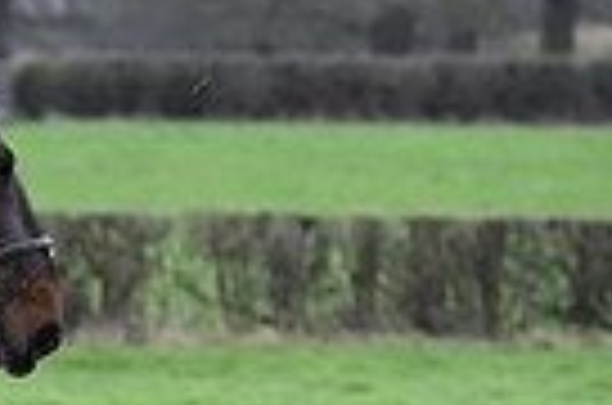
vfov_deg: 1.9
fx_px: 11974
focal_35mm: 706
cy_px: 410
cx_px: -634
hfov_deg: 2.9
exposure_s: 1/1250
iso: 2800
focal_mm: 165
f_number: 5.6
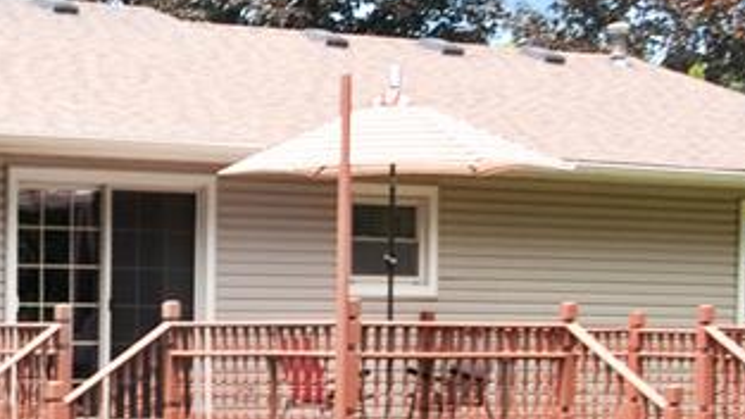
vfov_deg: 11.8
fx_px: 2035
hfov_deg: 19.6
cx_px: -133
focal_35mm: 103
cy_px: 243
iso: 200
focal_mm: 20
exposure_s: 1/250
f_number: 4.5
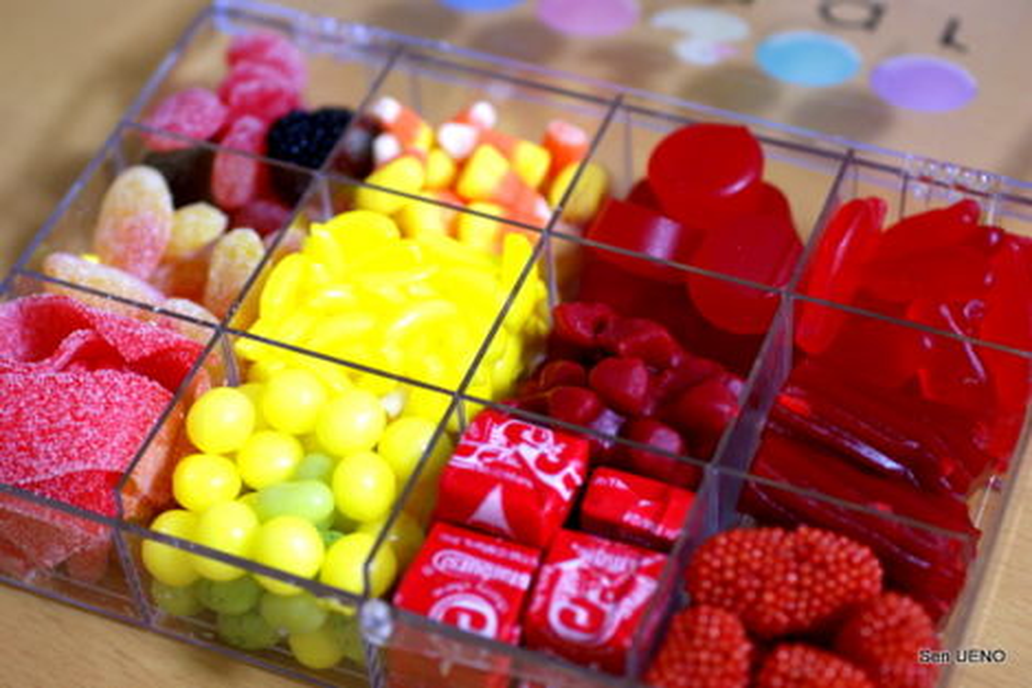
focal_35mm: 75
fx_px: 2149
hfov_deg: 27.0
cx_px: 516
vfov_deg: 18.2
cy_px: 344
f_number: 2.8
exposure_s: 1/15
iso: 400
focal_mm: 50
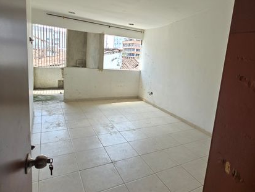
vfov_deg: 63.3
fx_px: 155
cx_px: 150
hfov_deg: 78.2
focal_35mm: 21
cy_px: 85
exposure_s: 1/125
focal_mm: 2.2
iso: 50
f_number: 2.2
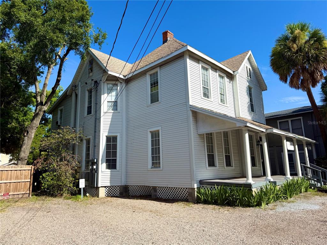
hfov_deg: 71.6
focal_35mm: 24
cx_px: 164
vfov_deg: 56.8
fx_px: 227
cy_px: 122
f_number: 1.78
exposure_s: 1/4673
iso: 80
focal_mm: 6.76
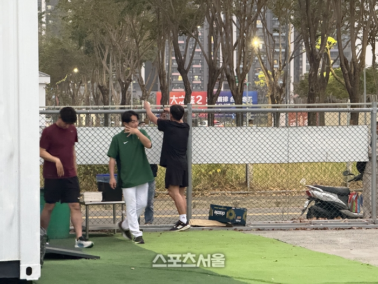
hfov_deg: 16.4
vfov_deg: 12.3
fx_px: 1310
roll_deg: -0.5
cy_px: 142
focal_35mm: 120
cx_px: 189
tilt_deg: -1.4
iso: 1250
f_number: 2.8
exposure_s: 1/40
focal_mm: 15.66
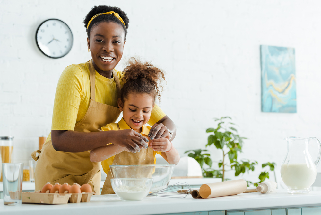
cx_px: 160
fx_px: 625
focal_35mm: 70
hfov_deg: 28.8
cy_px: 108
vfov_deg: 19.5
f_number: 3.5
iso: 160
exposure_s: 1/200
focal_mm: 70
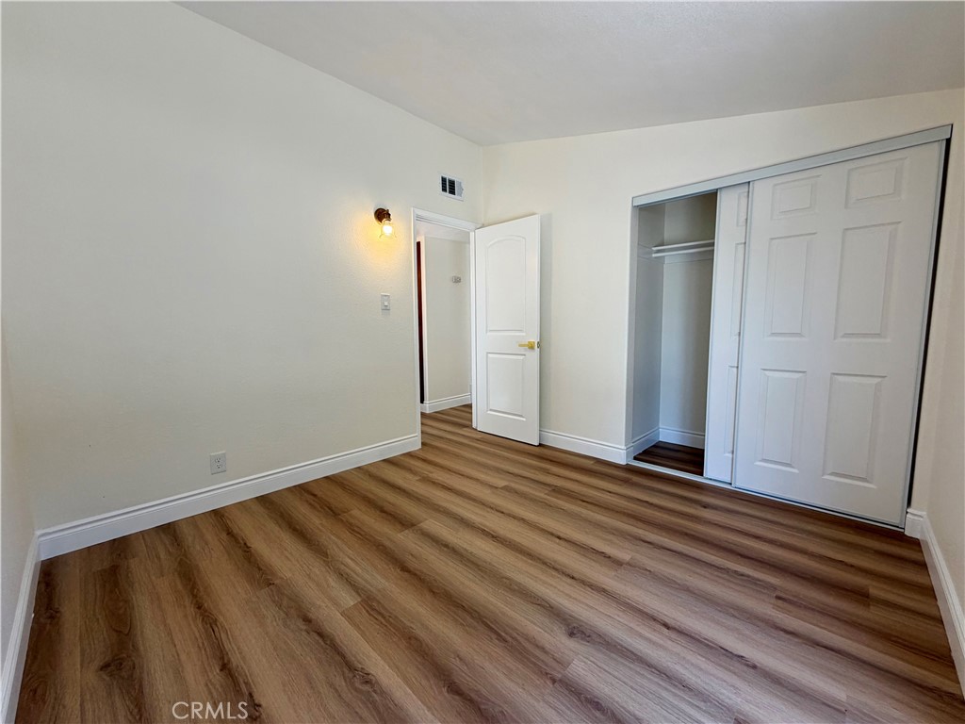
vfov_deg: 85.7
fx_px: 390
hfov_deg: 102.1
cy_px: 362
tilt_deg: -6.1
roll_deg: +0.8
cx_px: 482
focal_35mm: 14
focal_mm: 2.22
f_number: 2.2
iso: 64
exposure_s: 1/120
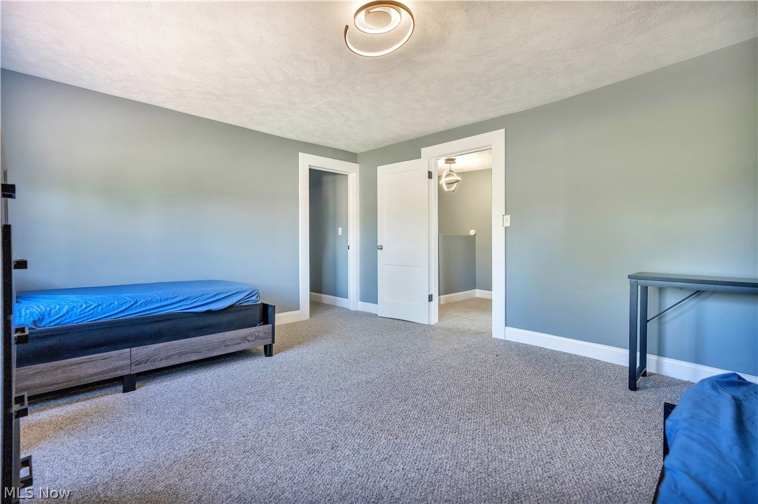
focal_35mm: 16
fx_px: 337
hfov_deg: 96.8
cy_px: 252
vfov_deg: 73.7
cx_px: 379
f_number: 4
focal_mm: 16
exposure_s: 1/60
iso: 400
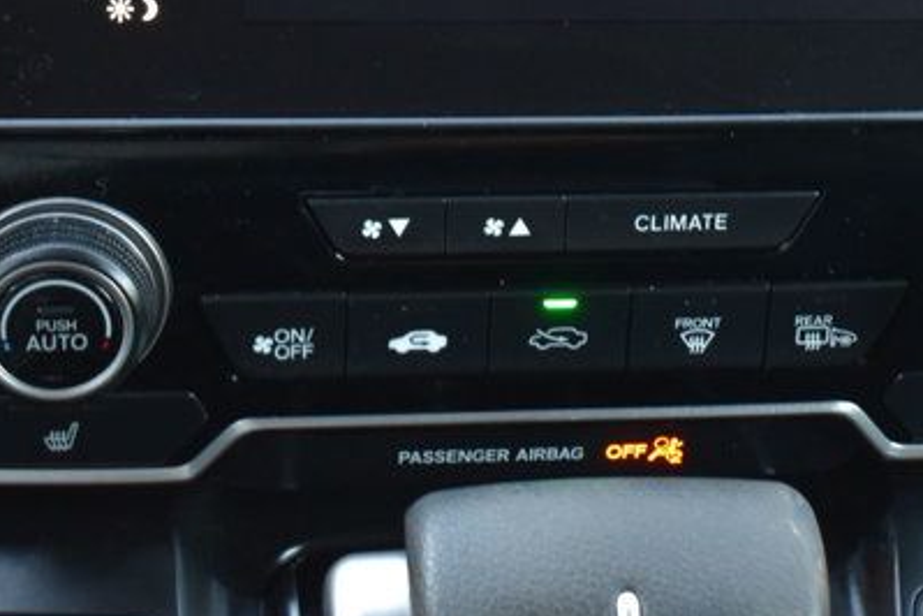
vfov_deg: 11.3
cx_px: 756
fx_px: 3058
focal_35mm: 119
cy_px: -123
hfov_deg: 17.0
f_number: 6.3
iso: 1000
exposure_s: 1/15
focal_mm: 31
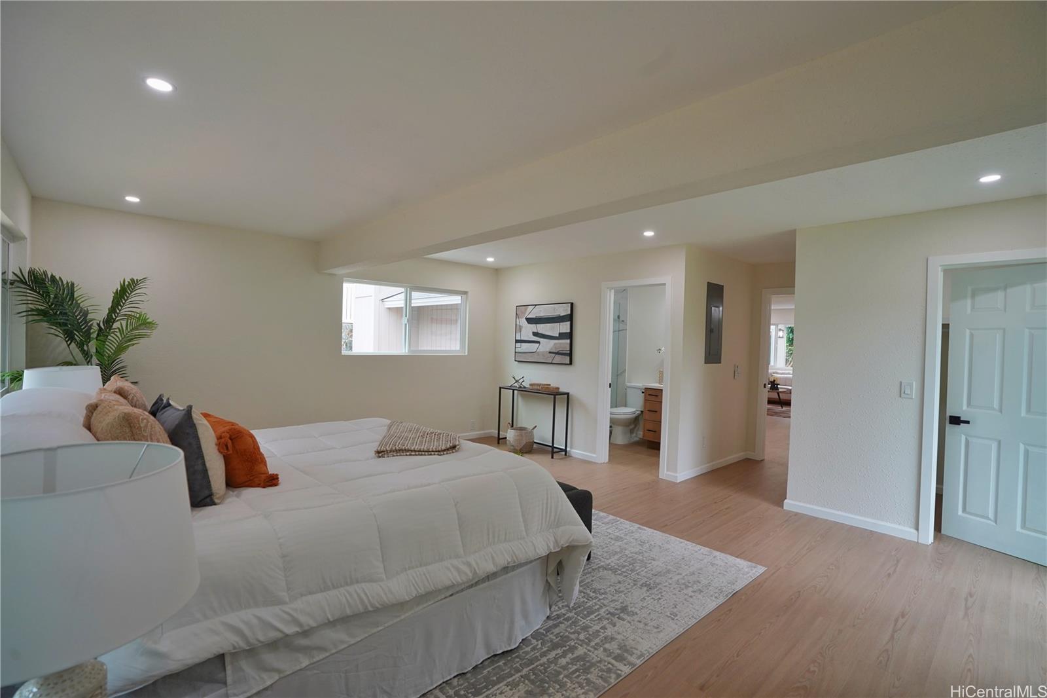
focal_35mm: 16
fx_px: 465
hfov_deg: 96.7
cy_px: 349
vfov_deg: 73.7
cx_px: 524
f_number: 6.3
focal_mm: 16
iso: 640
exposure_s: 1/80
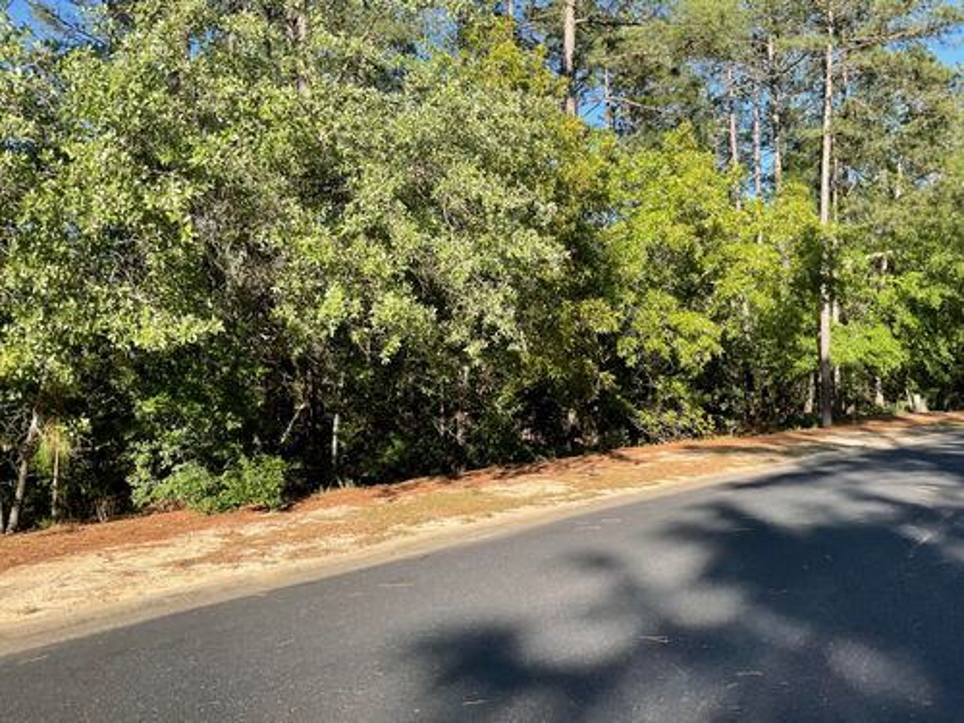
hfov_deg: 61.7
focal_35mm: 29
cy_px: 362
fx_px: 808
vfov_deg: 48.2
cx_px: 482
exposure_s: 1/635
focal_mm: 3
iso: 16
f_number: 1.8
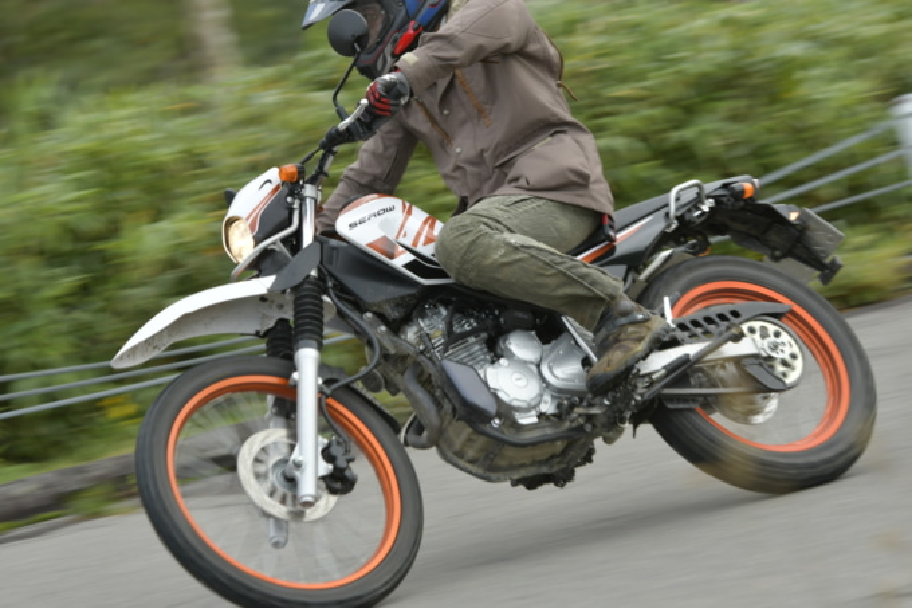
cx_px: 456
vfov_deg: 7.3
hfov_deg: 11.0
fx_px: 4749
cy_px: 304
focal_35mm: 188
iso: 200
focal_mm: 125
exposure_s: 1/250
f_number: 5.6
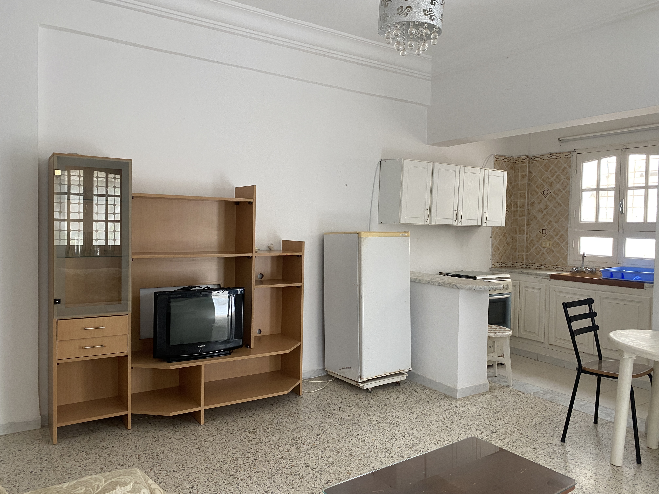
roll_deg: -1.6
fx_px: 495
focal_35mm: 26
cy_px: 247
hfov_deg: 67.3
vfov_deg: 53.1
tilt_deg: -2.8
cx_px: 330
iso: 125
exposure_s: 1/77
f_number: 1.8
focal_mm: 4.25
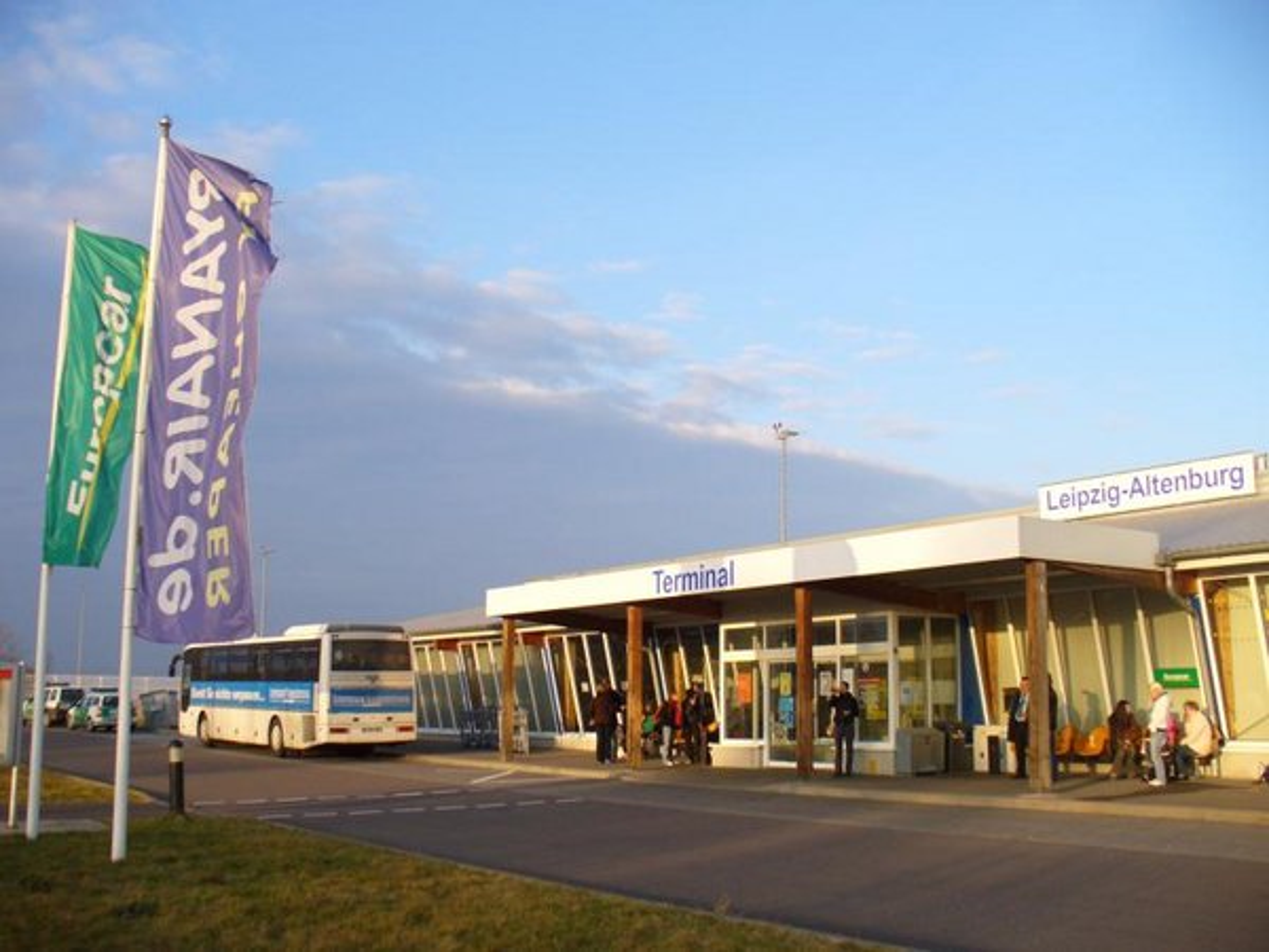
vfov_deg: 38.7
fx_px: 1356
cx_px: 634
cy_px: 476
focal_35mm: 37
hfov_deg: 50.1
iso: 80
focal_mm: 6.1
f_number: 2.8
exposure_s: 1/500
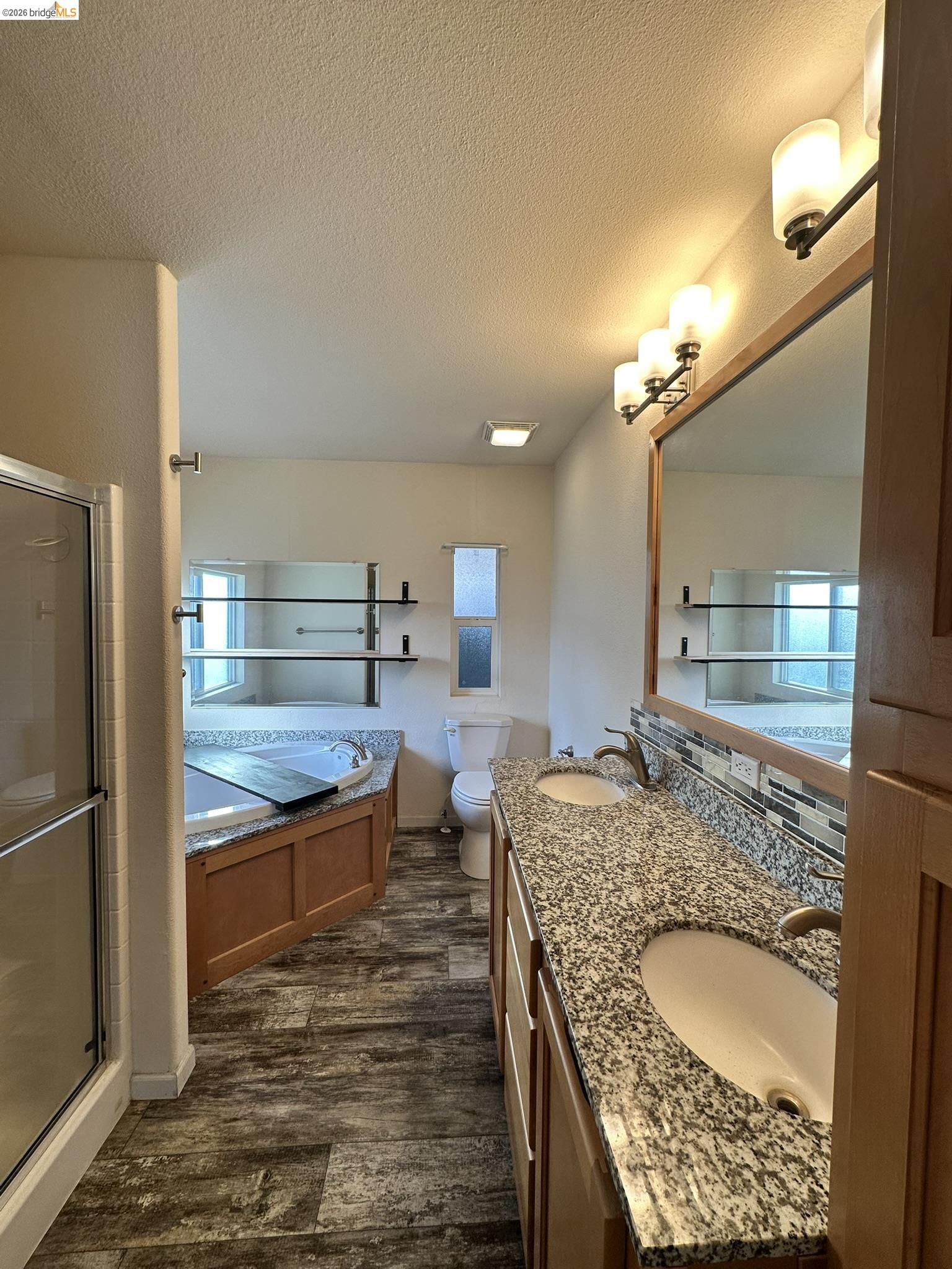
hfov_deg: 85.7
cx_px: 476
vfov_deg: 102.1
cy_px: 634
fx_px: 513
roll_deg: -0.5
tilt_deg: -2.2
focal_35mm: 14
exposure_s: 1/120
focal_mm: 2.22
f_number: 2.2
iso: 80
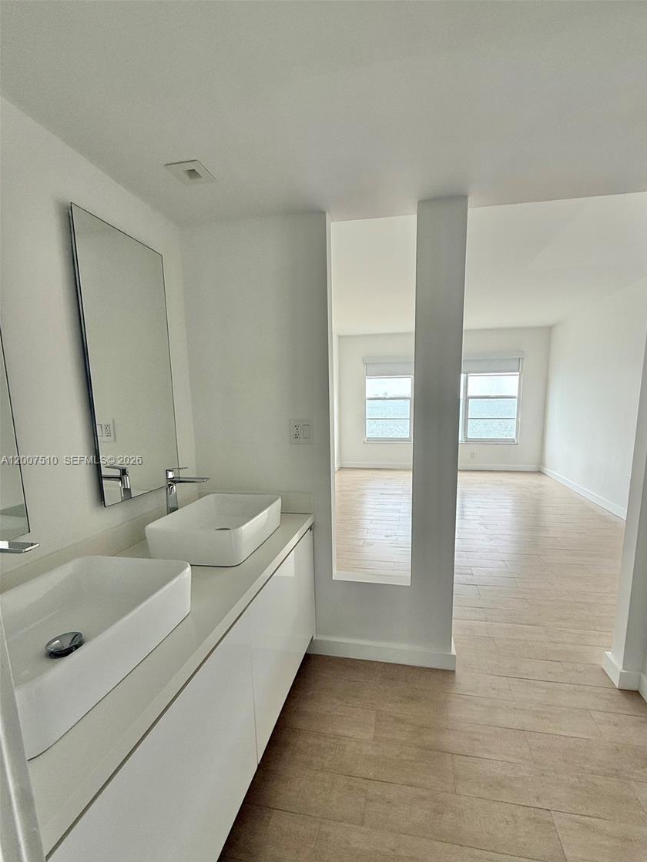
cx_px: 346
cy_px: 461
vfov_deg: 98.0
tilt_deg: -9.1
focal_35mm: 15
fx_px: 374
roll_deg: +0.5
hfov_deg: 81.6
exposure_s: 1/100
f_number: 2.2
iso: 80
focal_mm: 2.22
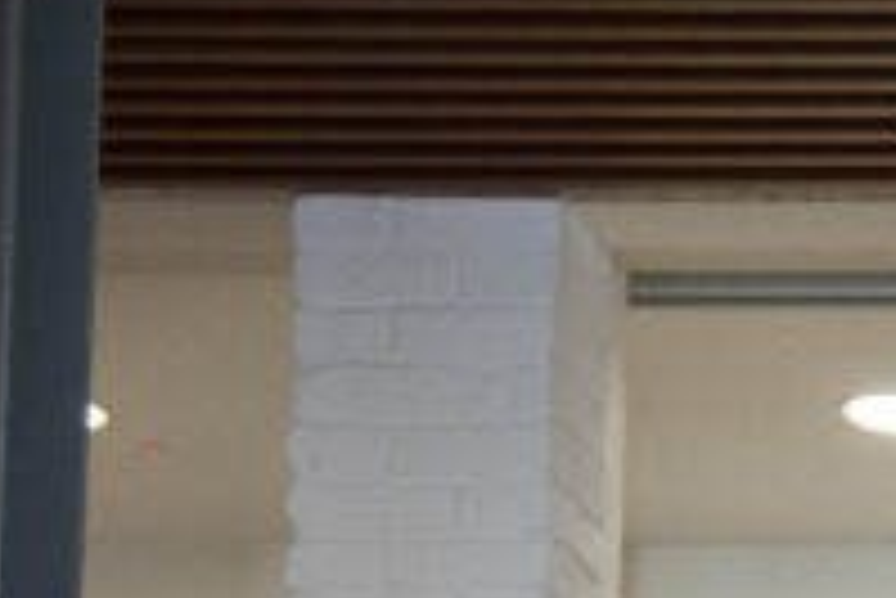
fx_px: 5006
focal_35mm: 201
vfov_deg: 6.6
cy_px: 1324
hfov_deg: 9.1
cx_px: 2247
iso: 2000
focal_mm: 39
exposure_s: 1/320
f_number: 2.8
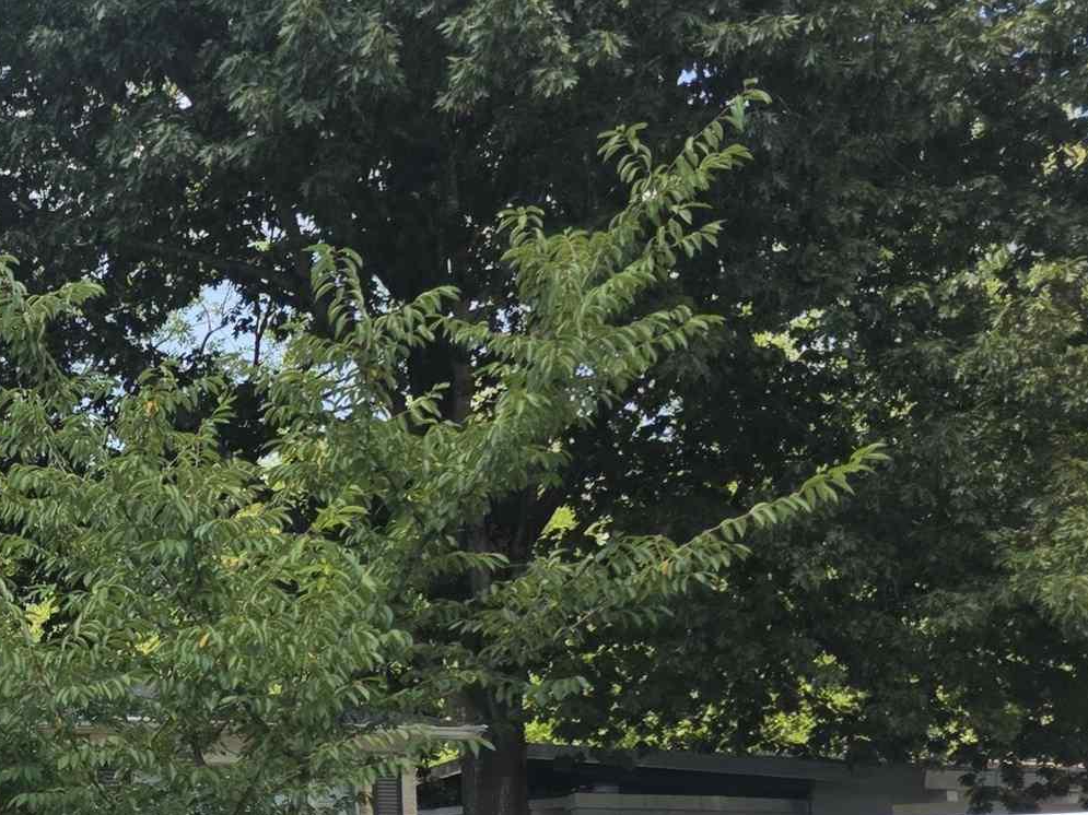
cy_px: 838
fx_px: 2231
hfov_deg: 22.4
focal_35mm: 71
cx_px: -558
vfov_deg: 20.0
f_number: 1.7
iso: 80
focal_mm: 6.3
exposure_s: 1/2483
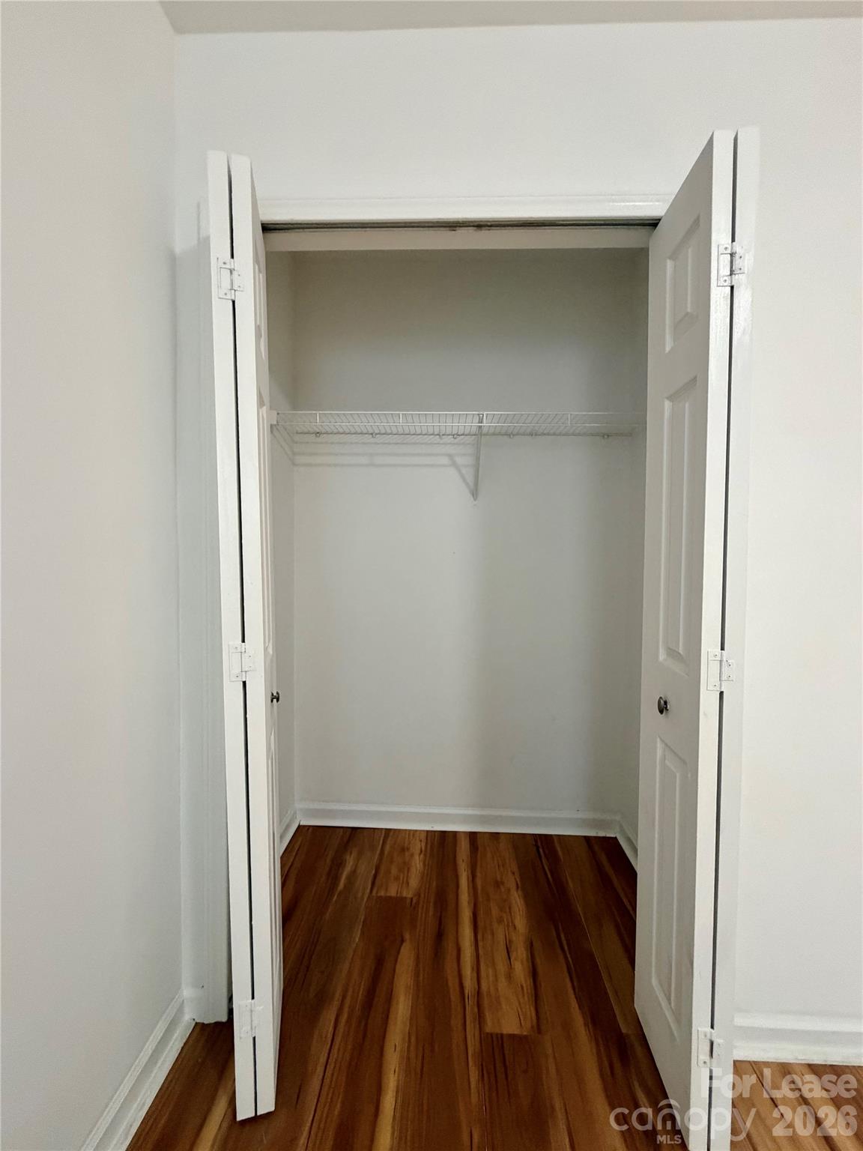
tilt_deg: -2.3
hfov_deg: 85.7
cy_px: 576
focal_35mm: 14
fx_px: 465
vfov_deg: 102.1
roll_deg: -1.7
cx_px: 432
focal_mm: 2.22
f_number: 2.2
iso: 400
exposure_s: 1/60
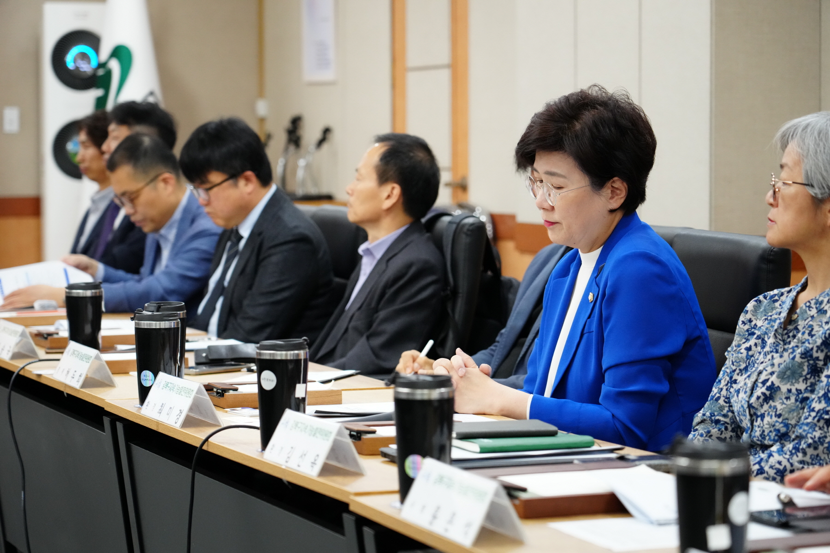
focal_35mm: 105
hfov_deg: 19.5
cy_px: 276
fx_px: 2421
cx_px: 415
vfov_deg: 13.0
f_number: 4.5
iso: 4000
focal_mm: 105
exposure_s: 1/200
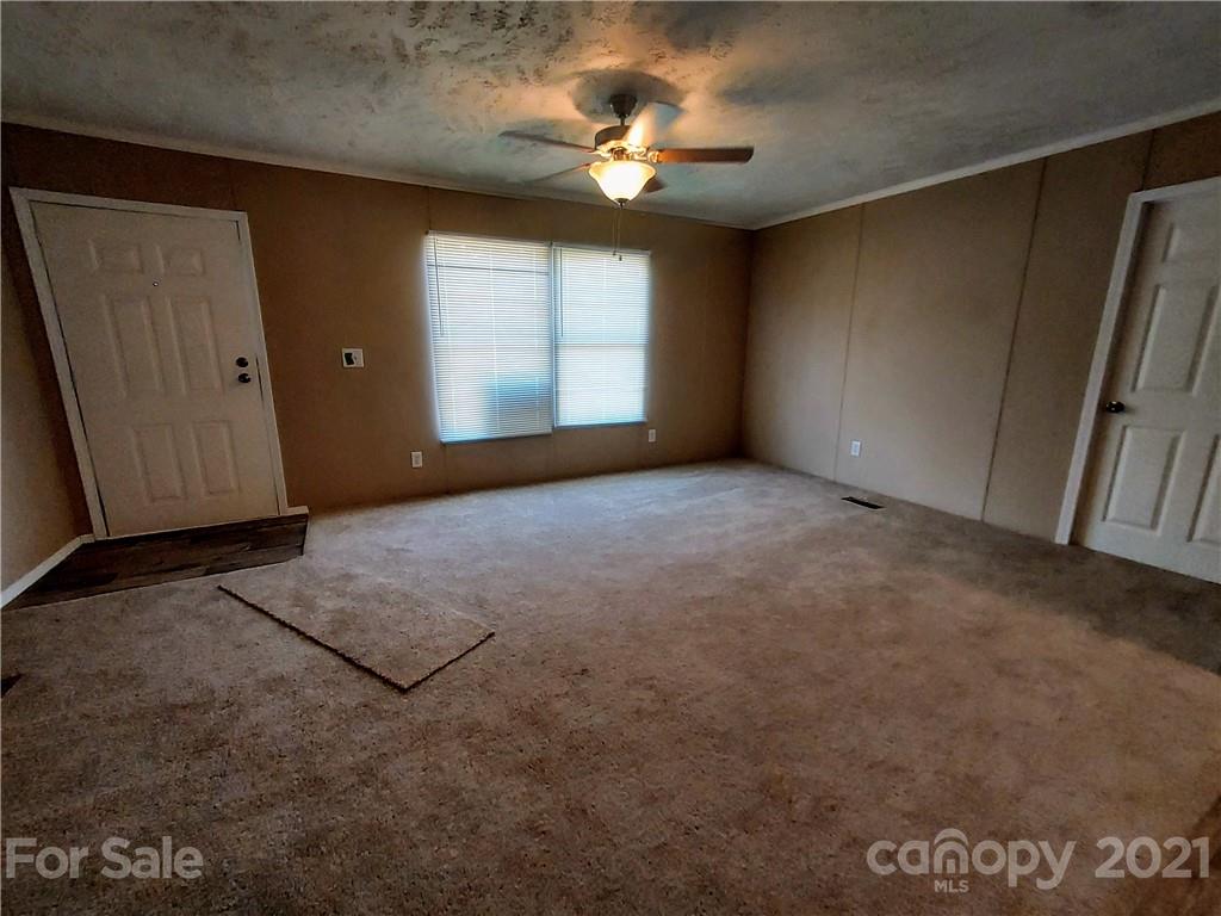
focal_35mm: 13
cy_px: 458
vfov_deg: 89.9
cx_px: 610
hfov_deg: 106.2
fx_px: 459
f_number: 2.2
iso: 80
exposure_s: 1/50
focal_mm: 1.42
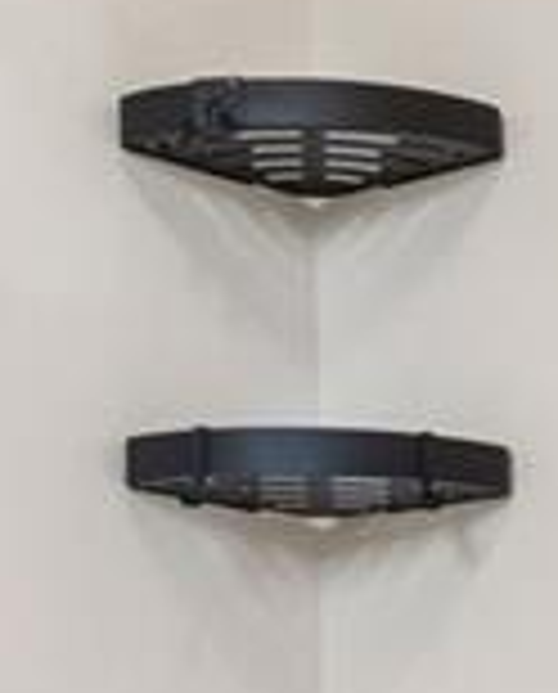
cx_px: 896
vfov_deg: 15.1
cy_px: 760
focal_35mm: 124
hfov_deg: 11.8
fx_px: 2550
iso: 400
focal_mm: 17
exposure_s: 1/13
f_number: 9
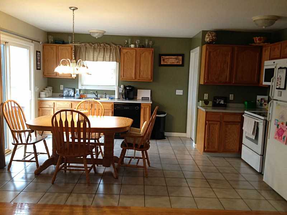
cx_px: 144
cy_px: 108
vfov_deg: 40.7
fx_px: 290
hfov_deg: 52.6
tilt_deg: -7.9
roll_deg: -3.1
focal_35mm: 35
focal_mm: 4.28
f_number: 2.4
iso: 160
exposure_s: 1/20
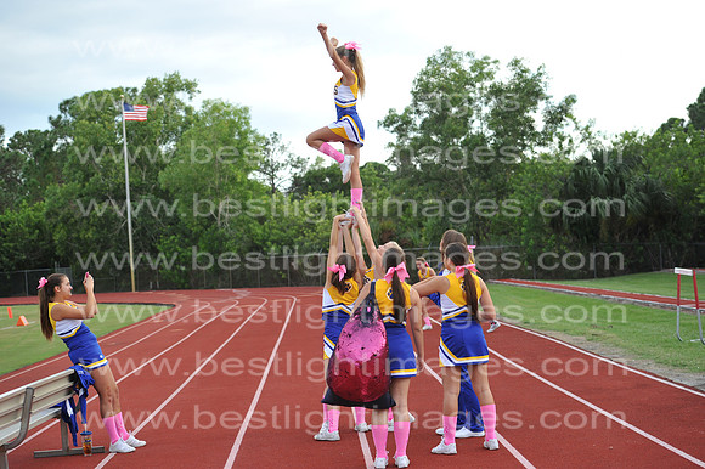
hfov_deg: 28.9
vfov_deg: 19.4
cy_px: 234
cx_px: 352
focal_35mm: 70
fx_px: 1370
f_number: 4
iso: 800
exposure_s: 1/1000
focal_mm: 70
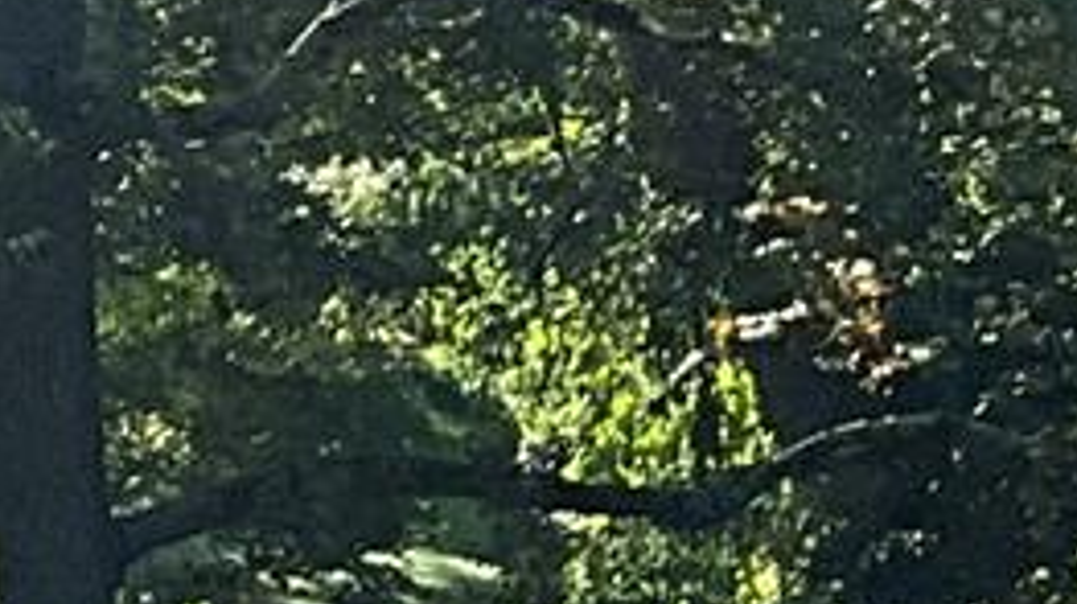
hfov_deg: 8.7
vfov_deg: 4.5
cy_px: 2305
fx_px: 7049
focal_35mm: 247
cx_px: 1040
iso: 25
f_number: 1.8
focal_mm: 3
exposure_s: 1/1195
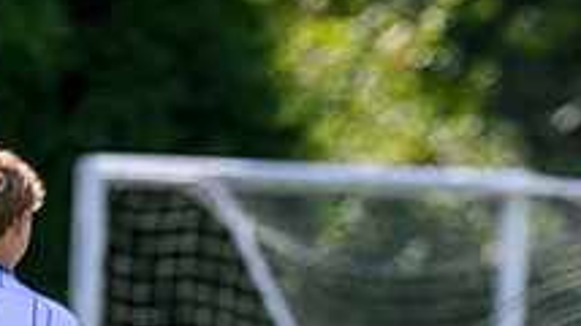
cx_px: 699
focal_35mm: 1192
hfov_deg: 1.8
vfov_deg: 1.0
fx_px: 18350
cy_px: 535
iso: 250
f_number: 3.2
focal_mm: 400
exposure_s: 1/2000
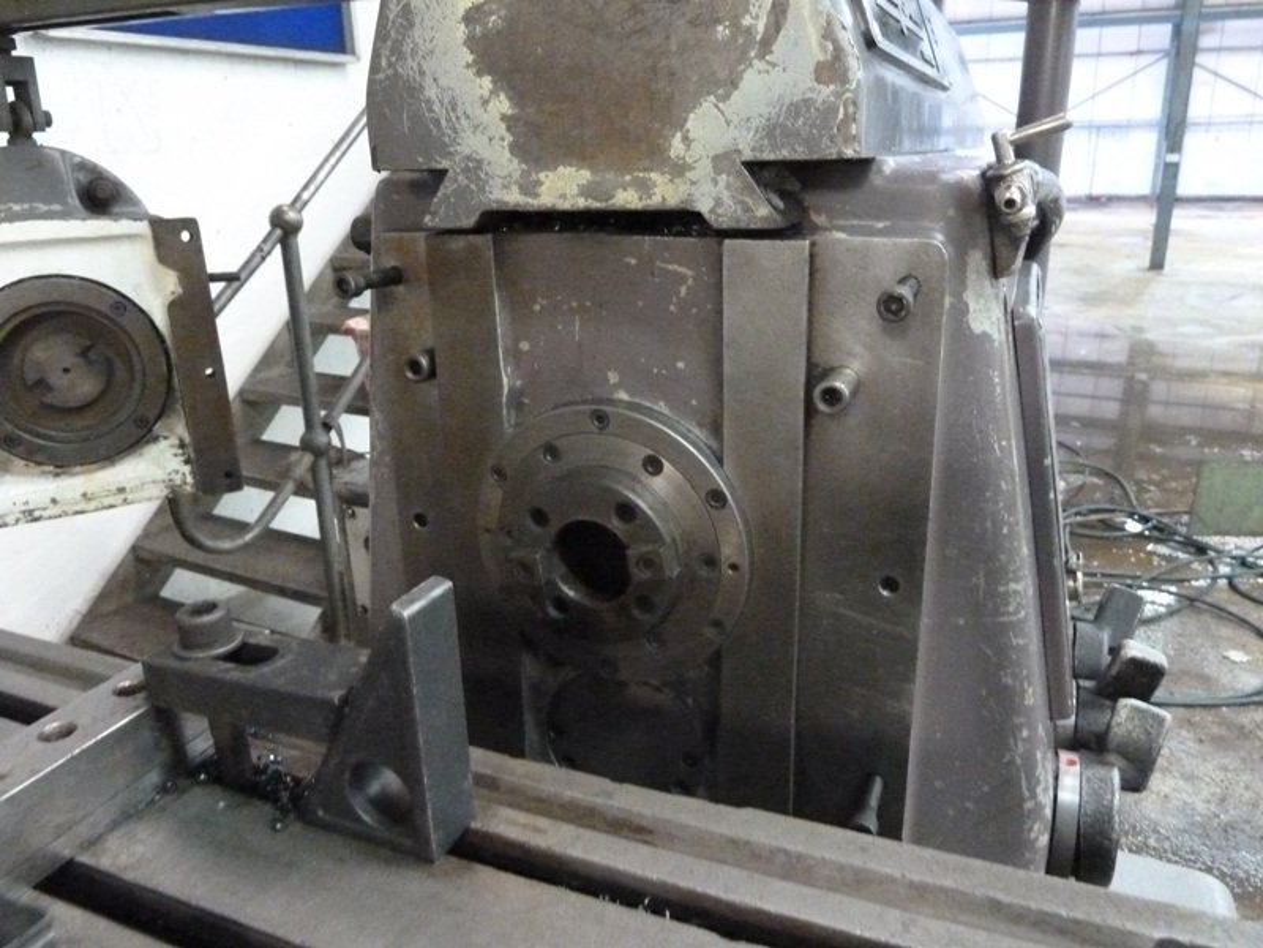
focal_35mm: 25
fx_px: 912
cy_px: 474
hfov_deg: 69.4
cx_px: 632
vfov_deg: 54.9
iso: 1250
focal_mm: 4.1
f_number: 3.3
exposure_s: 1/15
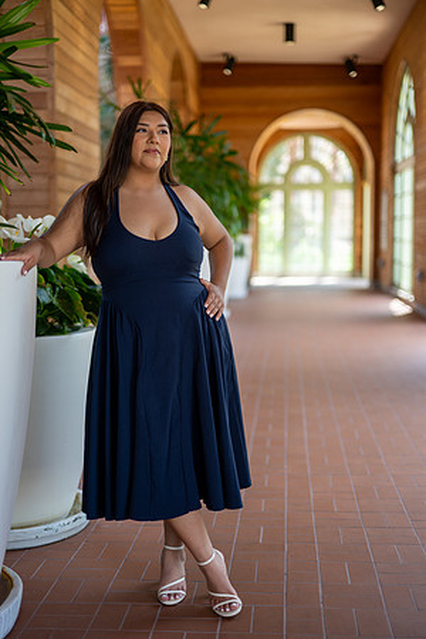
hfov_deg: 27.0
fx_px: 887
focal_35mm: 50
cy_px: 320
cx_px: 213
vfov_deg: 39.6
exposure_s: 1/500
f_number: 1.6
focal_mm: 50
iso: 200
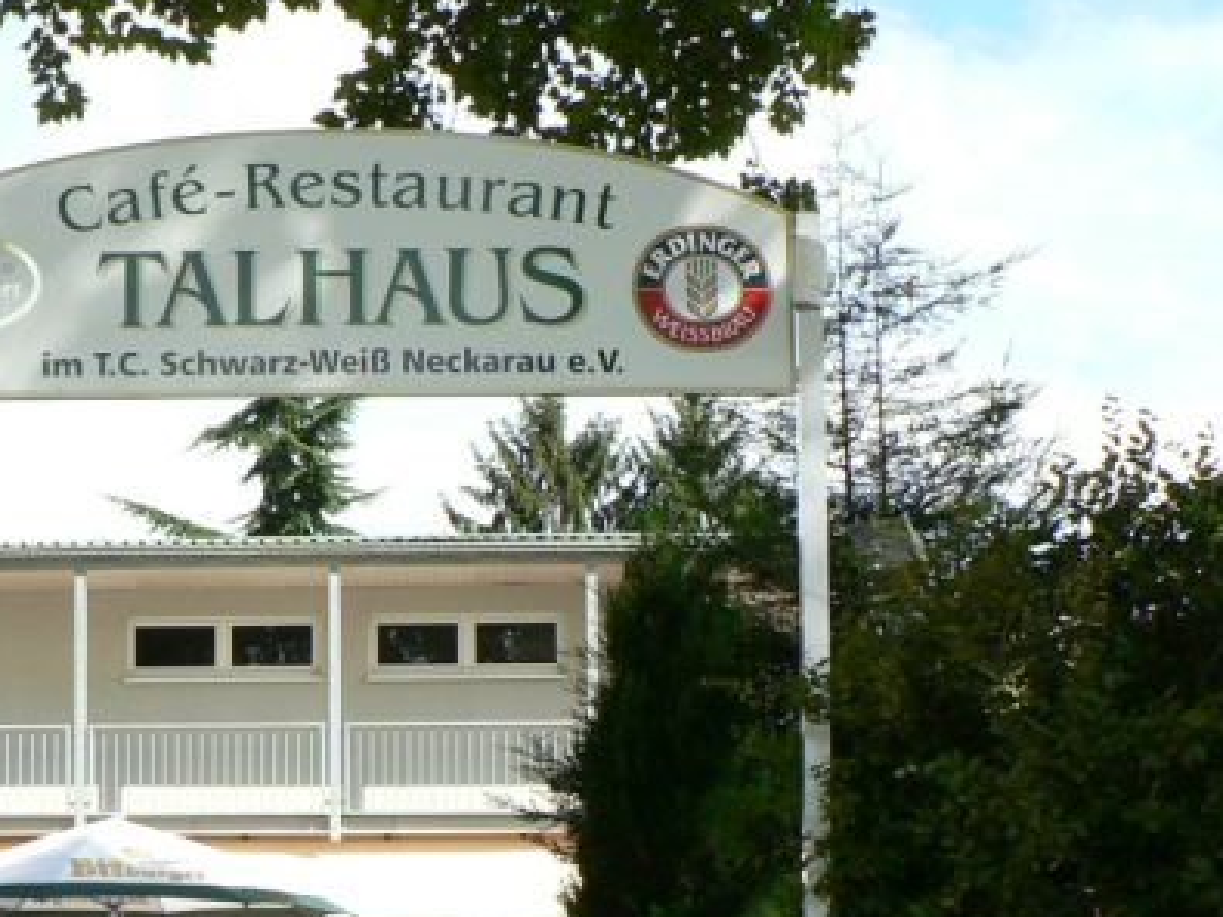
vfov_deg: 19.6
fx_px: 2578
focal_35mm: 73
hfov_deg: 26.4
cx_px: 310
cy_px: 895
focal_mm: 6
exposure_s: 1/200
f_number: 4
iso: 80
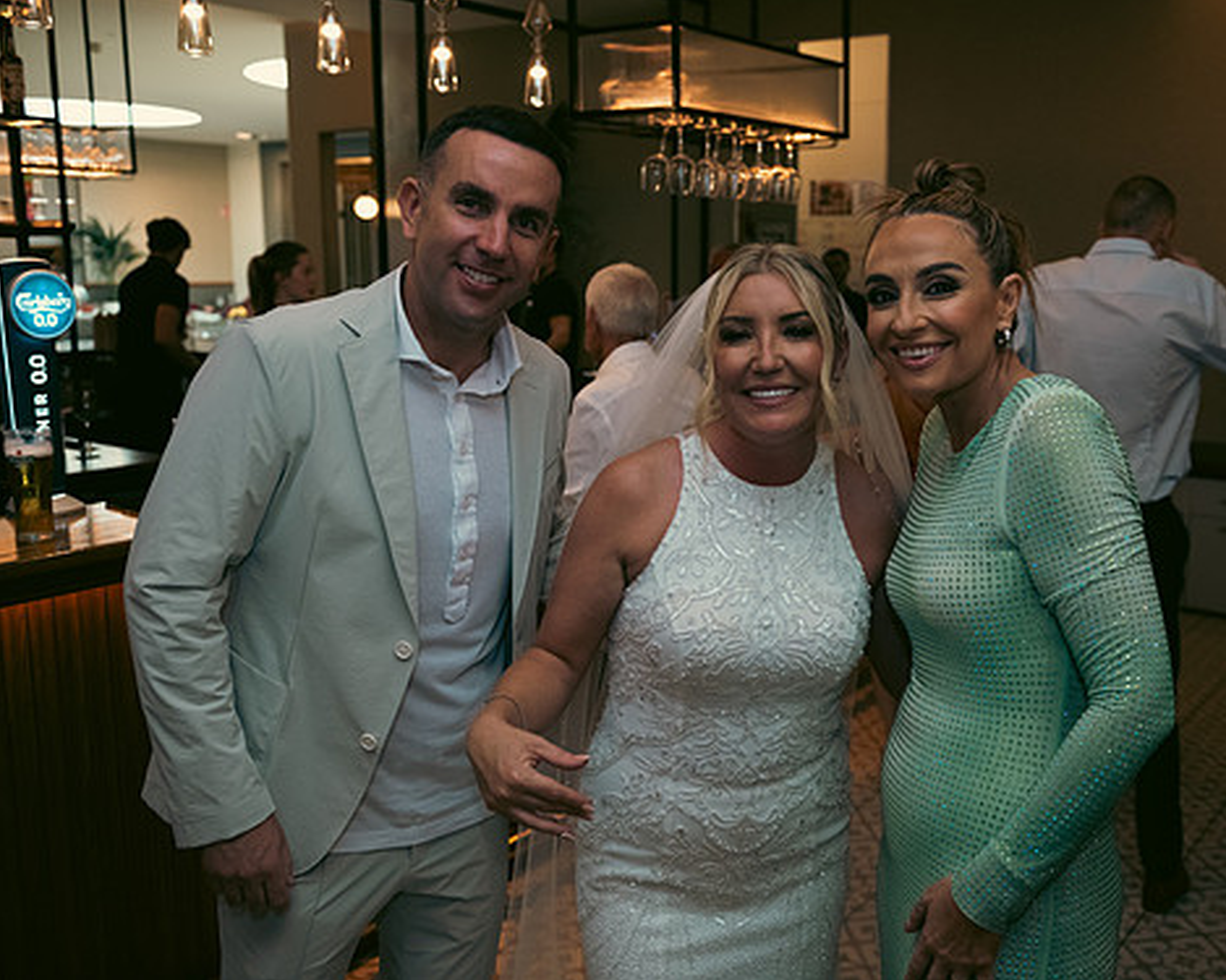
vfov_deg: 41.1
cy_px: 477
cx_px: 750
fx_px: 1306
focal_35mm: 36
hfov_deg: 49.9
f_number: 3.5
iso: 800
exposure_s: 1/160
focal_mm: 31
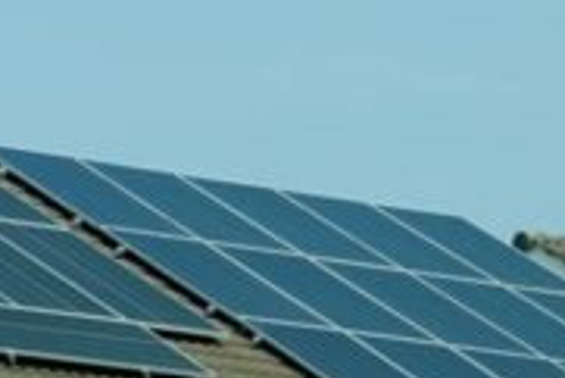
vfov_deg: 3.9
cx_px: -175
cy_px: 91
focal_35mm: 352
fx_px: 5529
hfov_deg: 5.8
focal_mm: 55
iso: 160
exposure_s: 1/180
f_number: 8
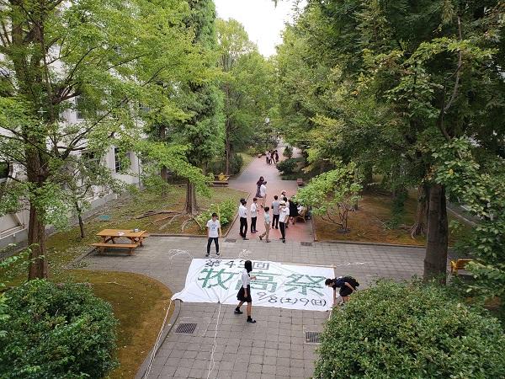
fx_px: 379
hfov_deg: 67.3
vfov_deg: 53.1
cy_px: 190
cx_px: 252
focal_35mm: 26
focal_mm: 4.3
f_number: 2.4
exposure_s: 1/172
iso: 50
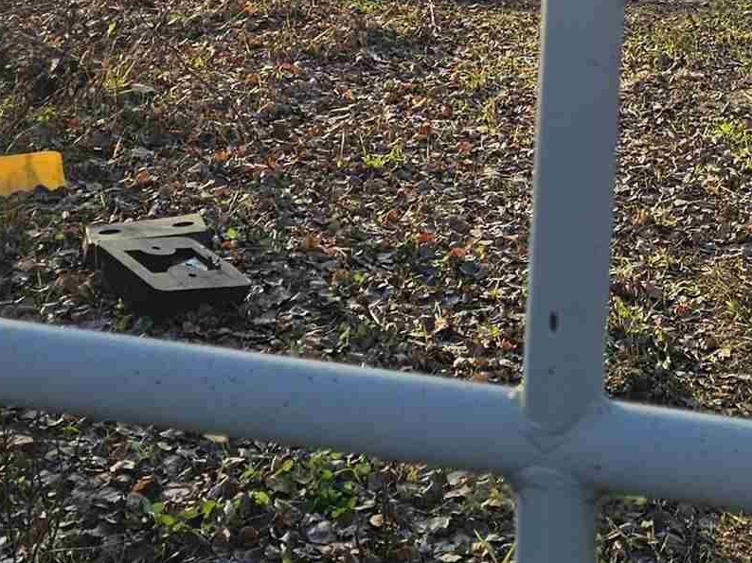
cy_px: -441
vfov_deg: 14.6
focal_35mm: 89
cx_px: 897
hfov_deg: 20.6
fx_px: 1933
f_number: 1.7
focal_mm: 6.3
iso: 10
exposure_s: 1/364
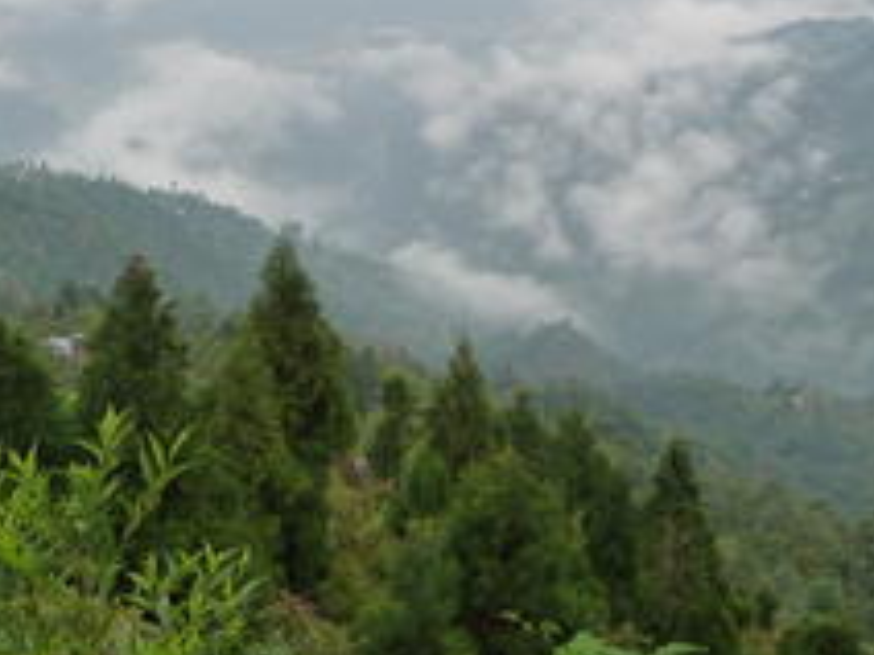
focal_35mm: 66
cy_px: 97
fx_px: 1666
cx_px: 486
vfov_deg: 21.9
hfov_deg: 29.4
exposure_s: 1/250
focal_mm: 4.7
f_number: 3.3
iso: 160
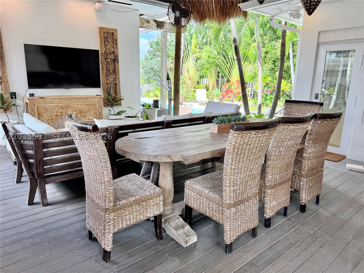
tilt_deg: -12.2
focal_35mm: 24
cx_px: 182
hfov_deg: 71.6
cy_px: 136
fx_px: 252
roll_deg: -1.7
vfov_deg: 56.8
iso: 100
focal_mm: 6.76
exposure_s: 1/473
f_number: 1.78
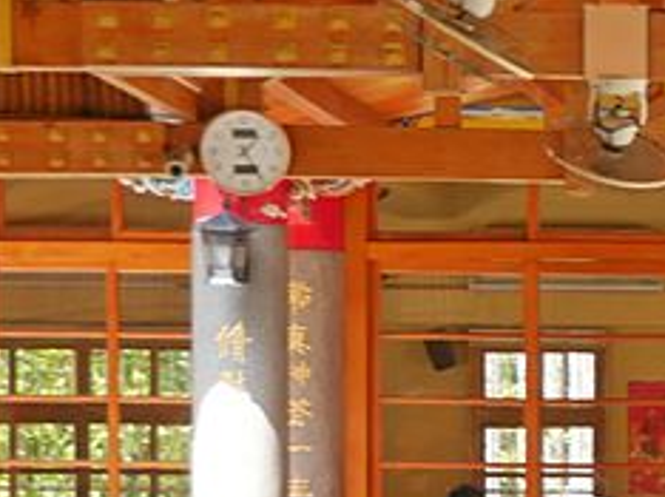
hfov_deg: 6.6
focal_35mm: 291
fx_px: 5585
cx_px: 1412
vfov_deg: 5.0
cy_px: 927
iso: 320
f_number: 5.6
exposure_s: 1/80
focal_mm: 34
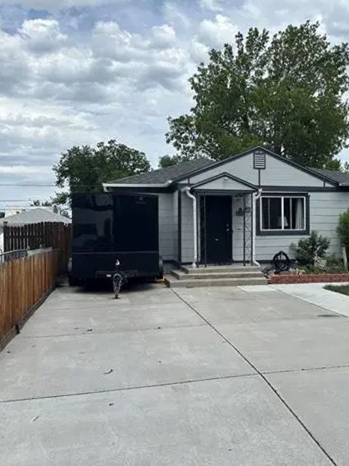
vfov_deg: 55.3
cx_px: 242
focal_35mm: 33
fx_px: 443
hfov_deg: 42.2
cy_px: 230
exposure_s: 1/5525
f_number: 1.78
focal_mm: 6.86
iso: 80
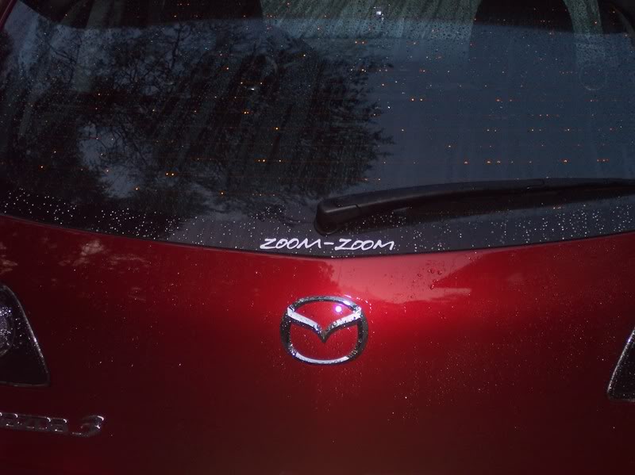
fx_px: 1852
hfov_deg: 19.5
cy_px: 238
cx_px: 318
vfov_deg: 14.6
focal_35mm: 101
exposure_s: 1/60
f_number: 4.8
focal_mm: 21.3
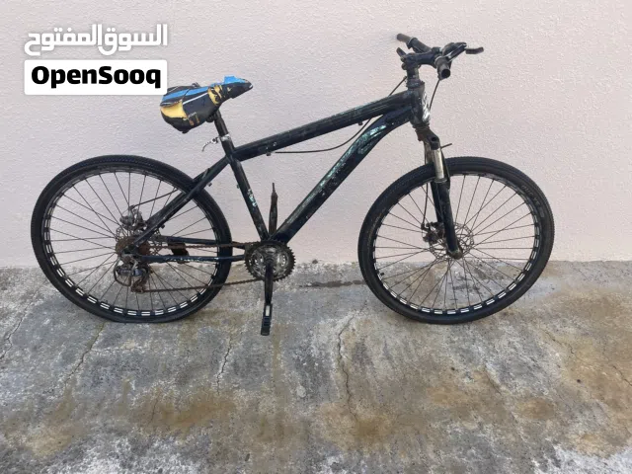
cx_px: 316
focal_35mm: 26
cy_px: 237
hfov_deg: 67.3
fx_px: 475
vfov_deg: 53.1
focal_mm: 4.2
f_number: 1.6
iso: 32
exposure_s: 1/711
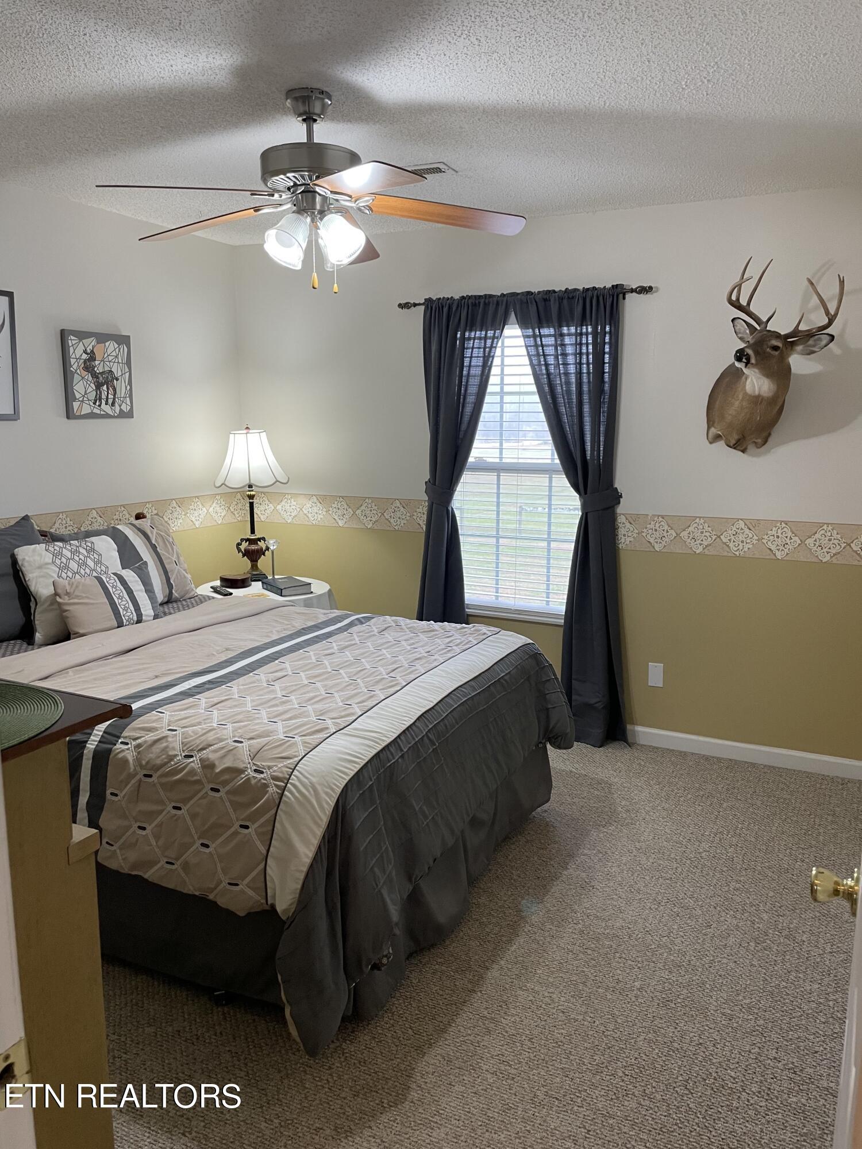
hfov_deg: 53.1
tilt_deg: -9.8
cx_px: 431
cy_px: 574
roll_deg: -0.3
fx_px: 863
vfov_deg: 67.3
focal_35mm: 26
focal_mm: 4.2
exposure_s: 1/60
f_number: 1.6
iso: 100
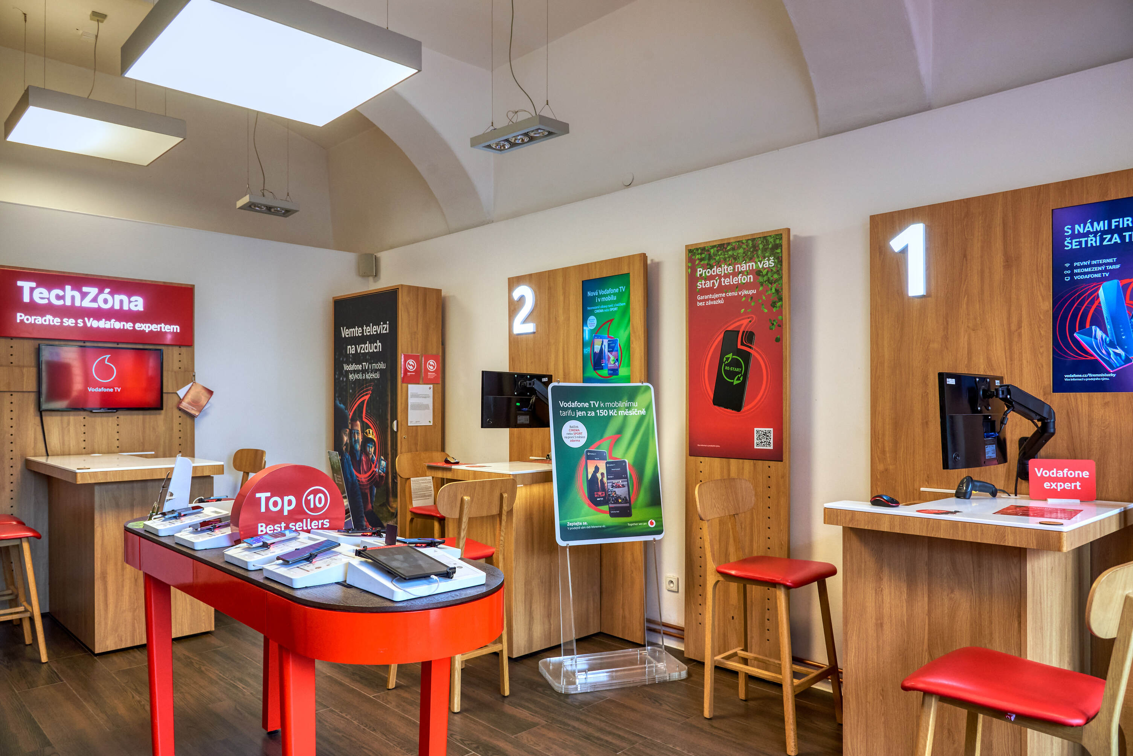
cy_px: 378
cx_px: 566
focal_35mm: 24
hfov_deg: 73.7
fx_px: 756
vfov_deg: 53.2
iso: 1000
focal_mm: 24
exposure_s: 1/40
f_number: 7.1
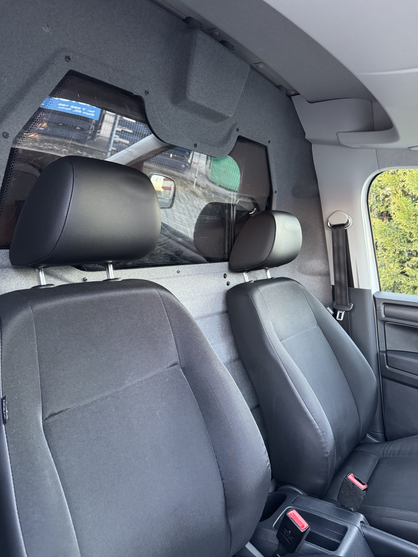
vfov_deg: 71.6
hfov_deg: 56.8
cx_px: 209
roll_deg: +0.8
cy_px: 278
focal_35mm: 24
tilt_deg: -4.5
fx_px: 386
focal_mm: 6.76
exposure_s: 1/60
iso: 640
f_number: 1.78
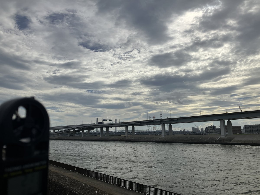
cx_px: 130
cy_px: 98
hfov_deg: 63.4
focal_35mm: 28
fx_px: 210
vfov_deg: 49.7
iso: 32
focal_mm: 3.99
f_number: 1.8
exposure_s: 1/8130
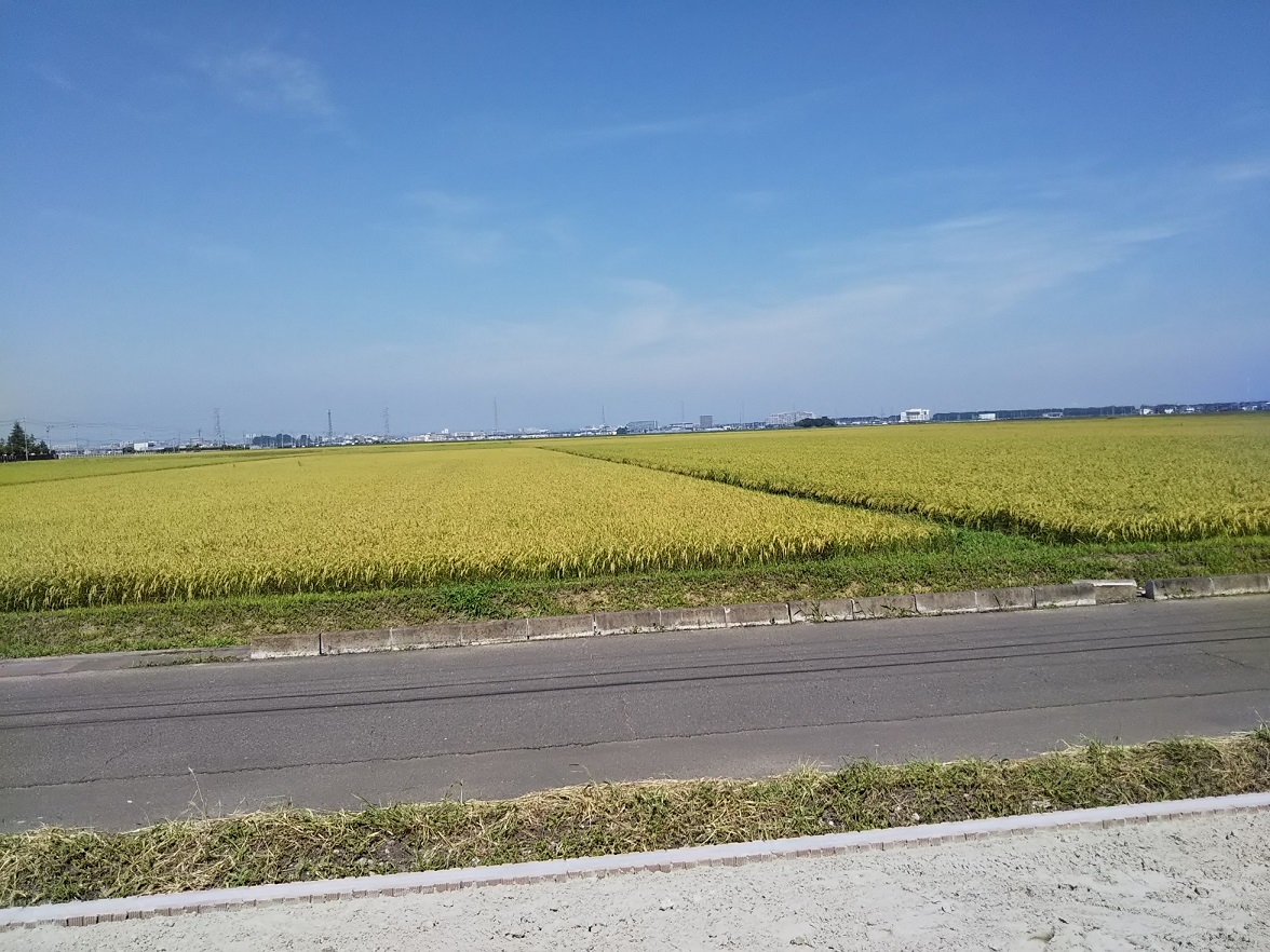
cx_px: 635
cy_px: 476
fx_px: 1101
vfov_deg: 46.8
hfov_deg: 60.0
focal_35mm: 30
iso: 20
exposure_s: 1/1473
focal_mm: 4
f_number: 2.2
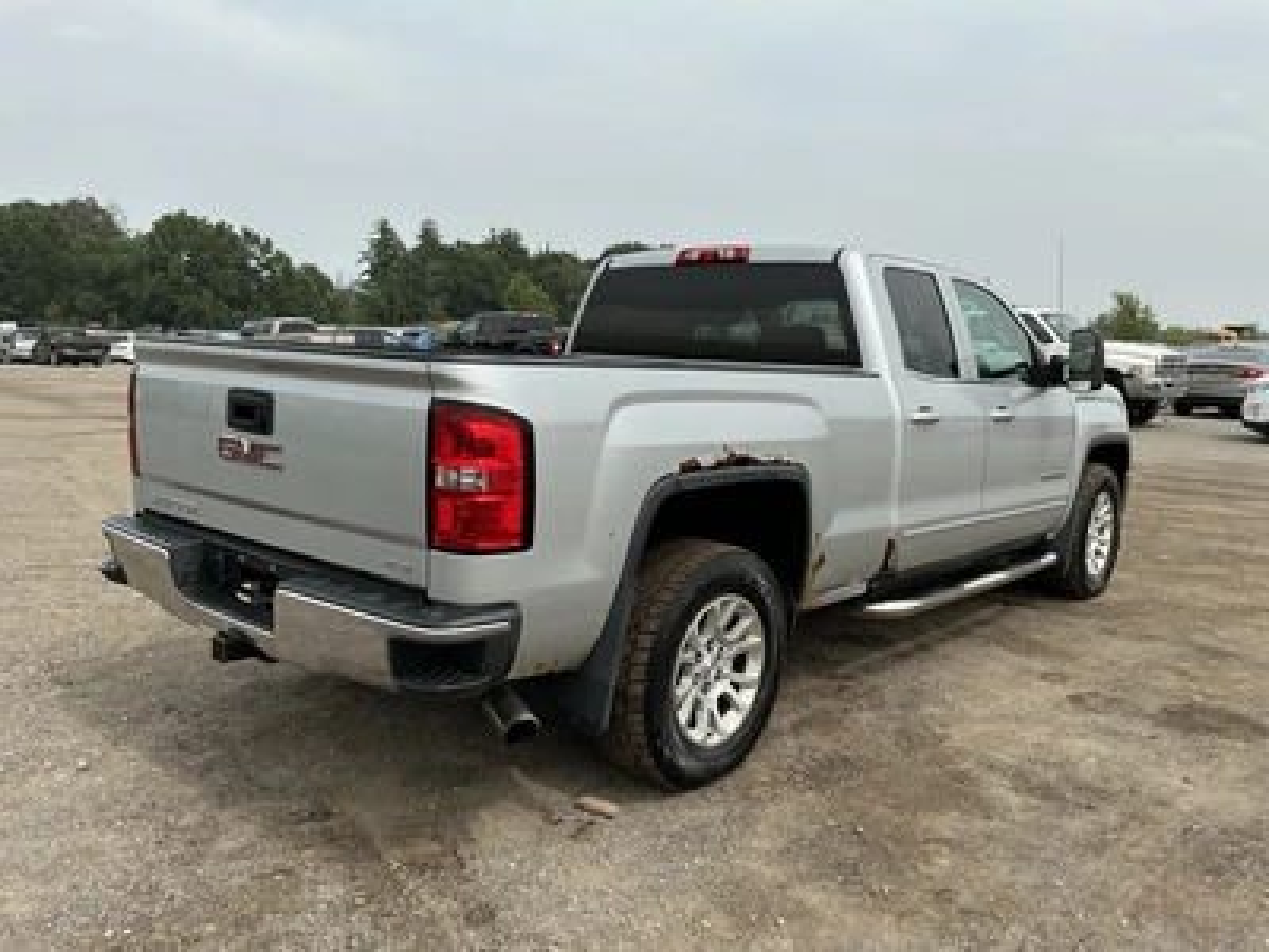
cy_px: 476
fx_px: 1026
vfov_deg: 49.7
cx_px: 634
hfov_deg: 63.4
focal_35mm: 28
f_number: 1.8
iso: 25
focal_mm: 3
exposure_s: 1/2141
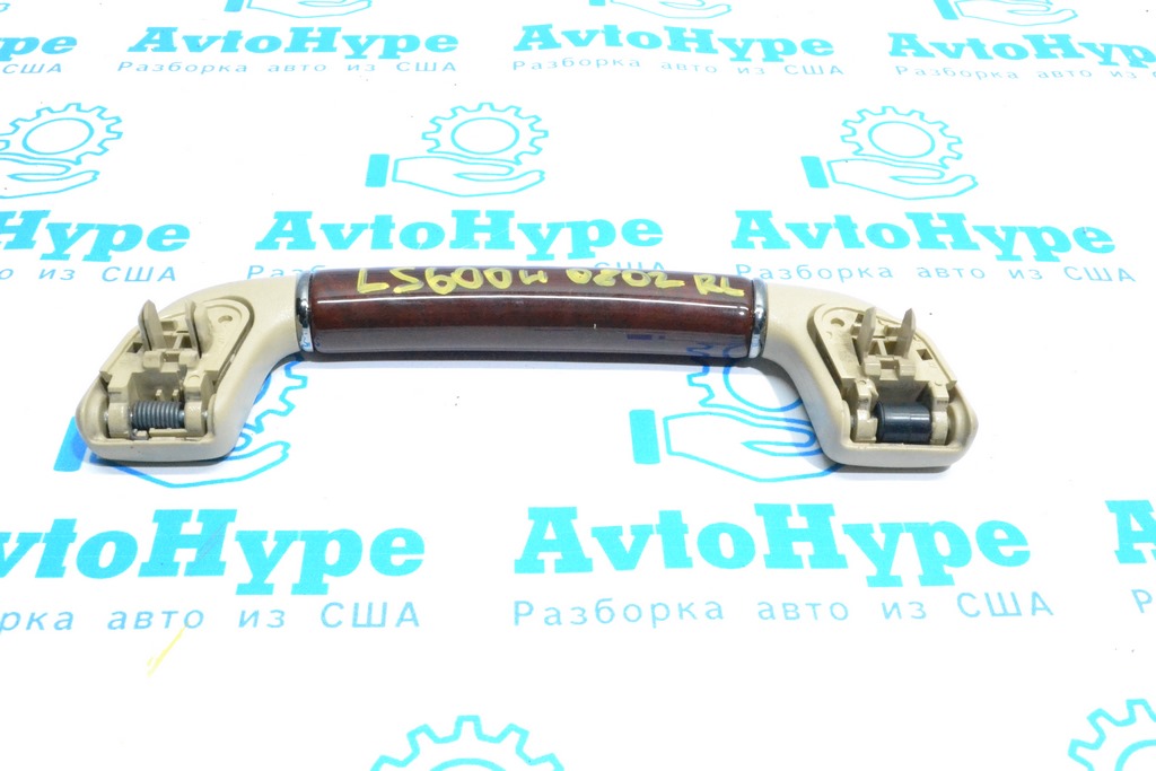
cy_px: 386
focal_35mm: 36
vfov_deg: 36.9
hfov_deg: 53.1
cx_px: 578
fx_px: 1156
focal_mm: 24
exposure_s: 1/80
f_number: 14
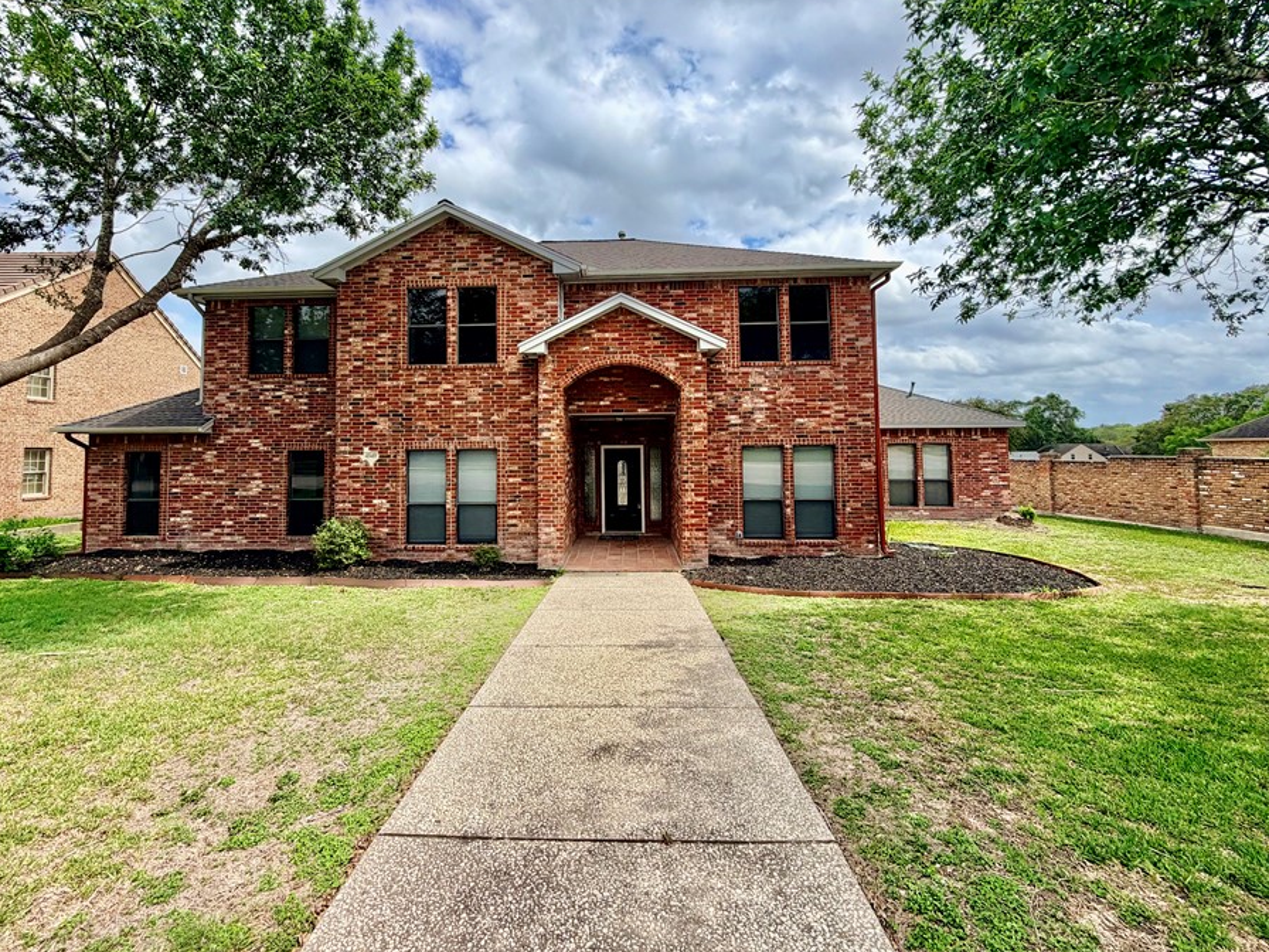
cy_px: 411
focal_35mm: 16
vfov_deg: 77.7
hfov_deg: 94.4
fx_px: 587
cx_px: 599
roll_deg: +1.0
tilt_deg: +3.6
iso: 20
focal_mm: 2.22
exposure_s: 1/1068
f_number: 2.2
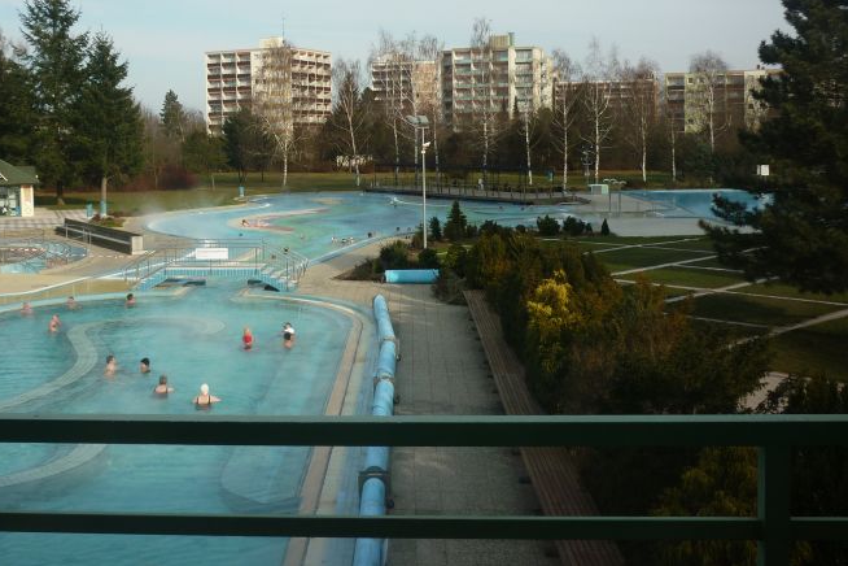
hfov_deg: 46.1
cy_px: 180
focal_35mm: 42
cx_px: 332
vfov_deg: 31.6
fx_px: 989
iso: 80
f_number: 2.8
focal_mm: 5.5
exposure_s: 1/800
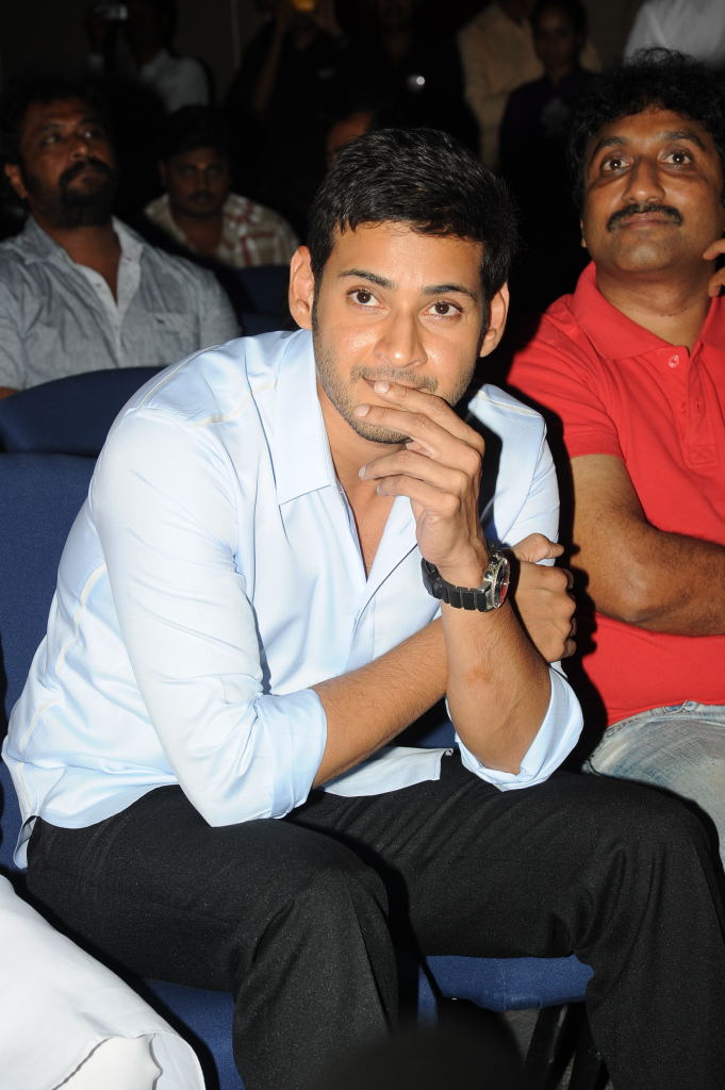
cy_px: 545
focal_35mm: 100
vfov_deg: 20.4
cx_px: 362
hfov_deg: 13.7
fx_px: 3026
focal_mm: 100
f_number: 10
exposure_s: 1/125
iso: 500
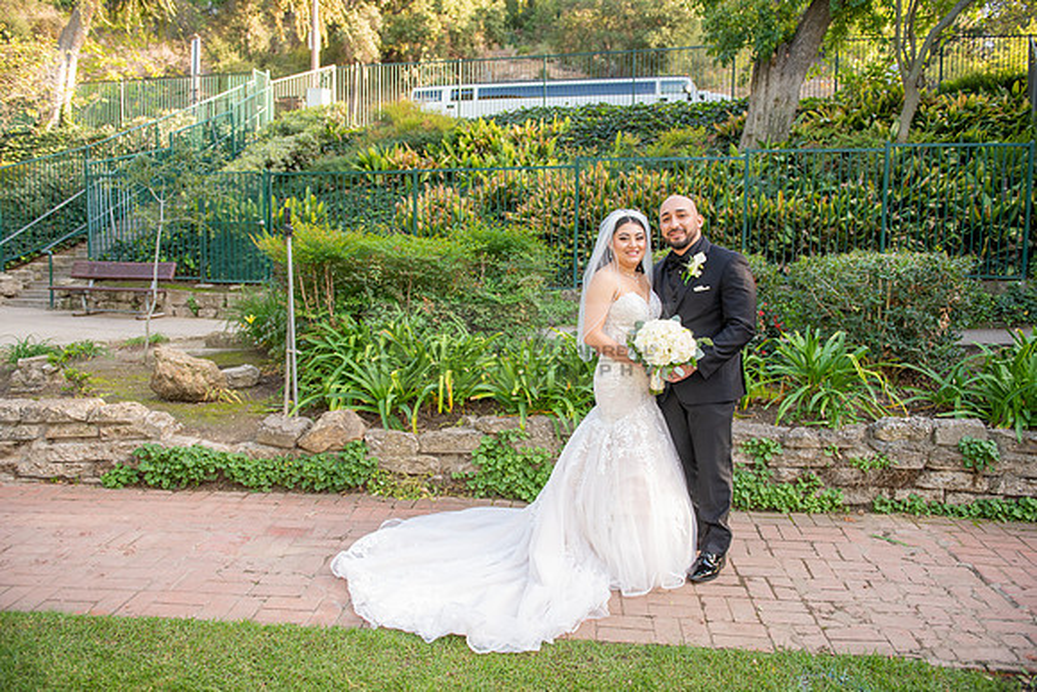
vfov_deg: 53.2
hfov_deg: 73.7
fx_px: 691
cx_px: 518
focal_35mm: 24
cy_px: 346
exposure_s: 1/250
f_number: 3.5
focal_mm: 24
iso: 320
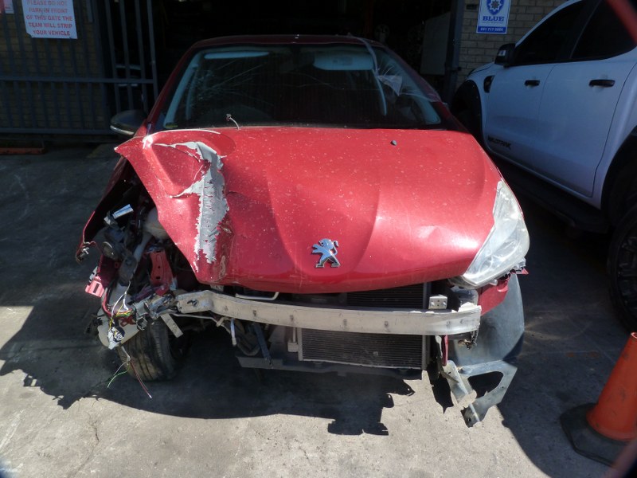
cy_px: 239
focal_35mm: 25
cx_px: 318
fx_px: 460
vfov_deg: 54.9
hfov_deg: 69.4
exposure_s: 1/200
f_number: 5
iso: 125
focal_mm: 4.5
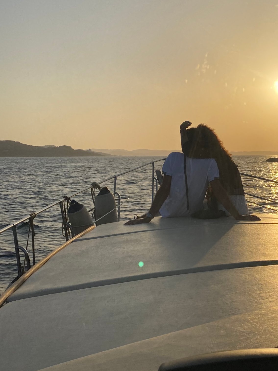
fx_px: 471
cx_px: 219
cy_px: 180
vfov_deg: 42.9
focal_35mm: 44
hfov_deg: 32.1
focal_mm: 4.25
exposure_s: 1/4444
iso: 32
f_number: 1.8
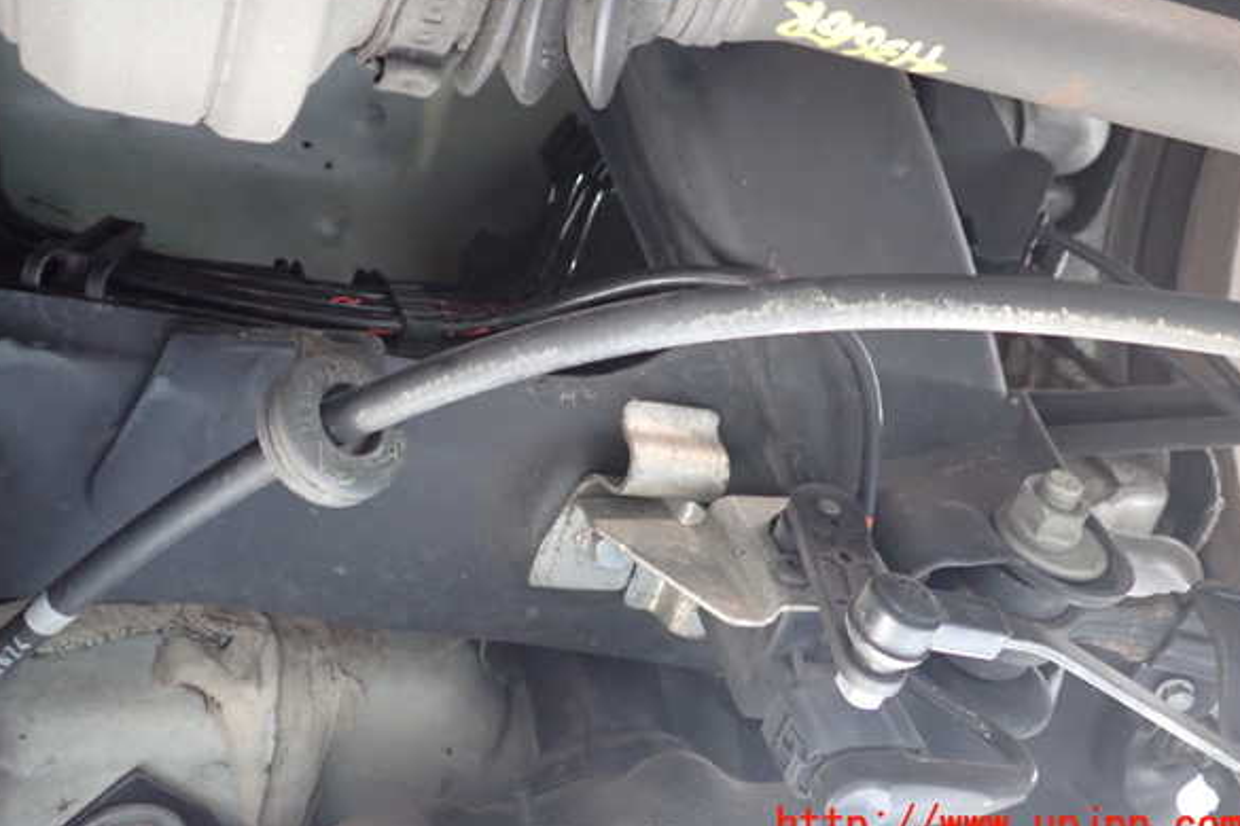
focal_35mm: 32
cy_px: 377
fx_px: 1102
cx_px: 619
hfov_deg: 58.7
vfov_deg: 41.1
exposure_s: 1/25
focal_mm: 5.4
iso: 800
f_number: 2.3
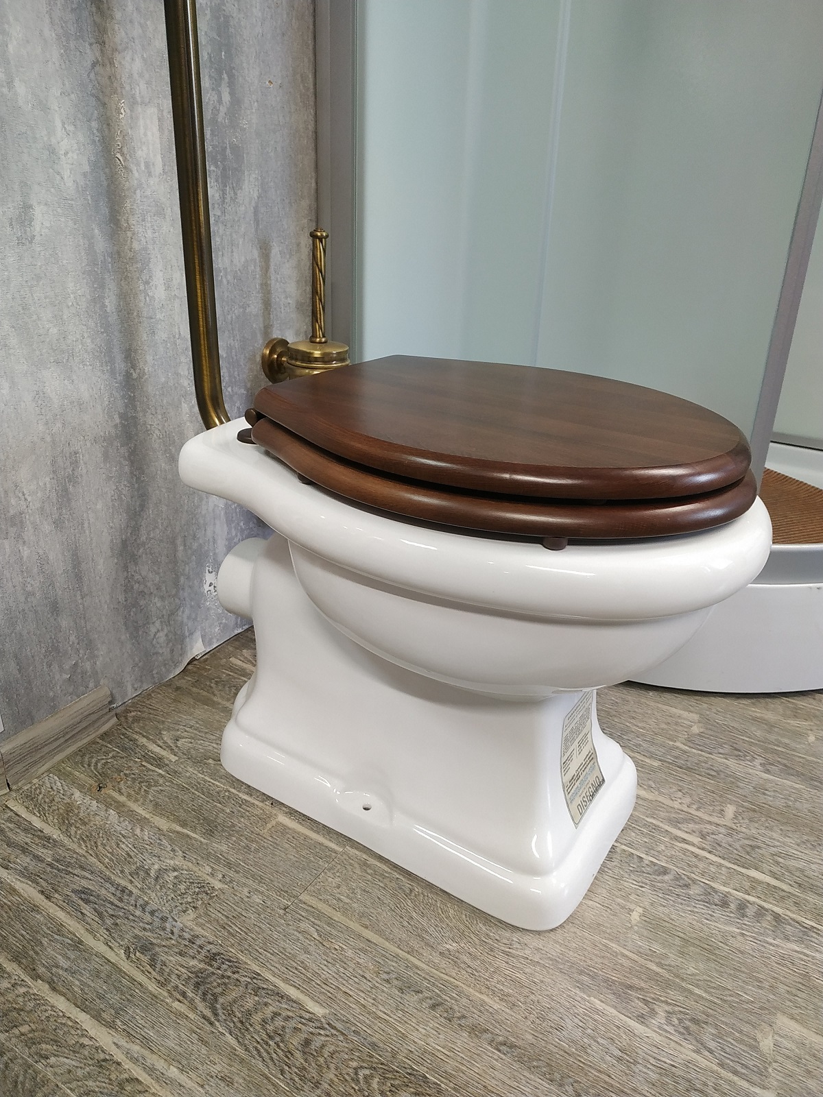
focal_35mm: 24
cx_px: 412
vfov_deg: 71.6
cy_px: 548
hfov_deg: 56.8
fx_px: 761
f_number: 1.9
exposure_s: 1/25
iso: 200
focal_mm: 3.94
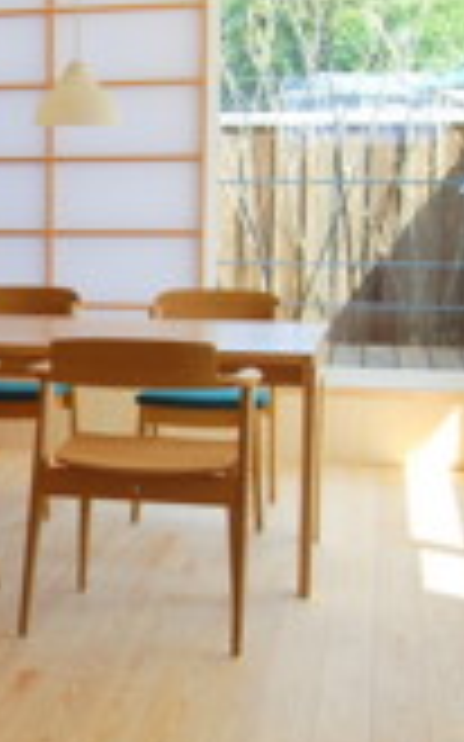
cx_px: -108
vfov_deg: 30.6
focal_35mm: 67
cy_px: 405
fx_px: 1357
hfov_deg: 18.3
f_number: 5
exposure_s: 1/100
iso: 200
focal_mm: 18
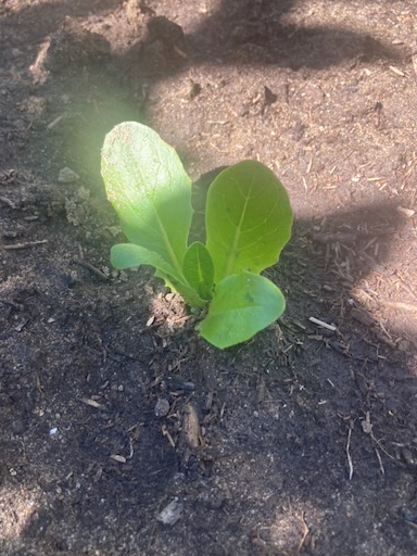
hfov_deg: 40.7
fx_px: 562
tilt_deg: -54.8
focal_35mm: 35
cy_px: 258
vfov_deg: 52.6
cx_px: 194
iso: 20
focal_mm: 3.99
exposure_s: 1/225
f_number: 1.8
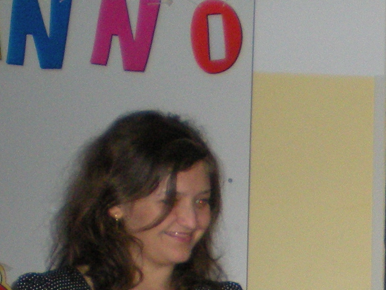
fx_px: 1517
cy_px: 410
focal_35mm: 136
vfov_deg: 10.6
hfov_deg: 13.4
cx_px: 626
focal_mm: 6.3
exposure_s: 1/60
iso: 282
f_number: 3.1
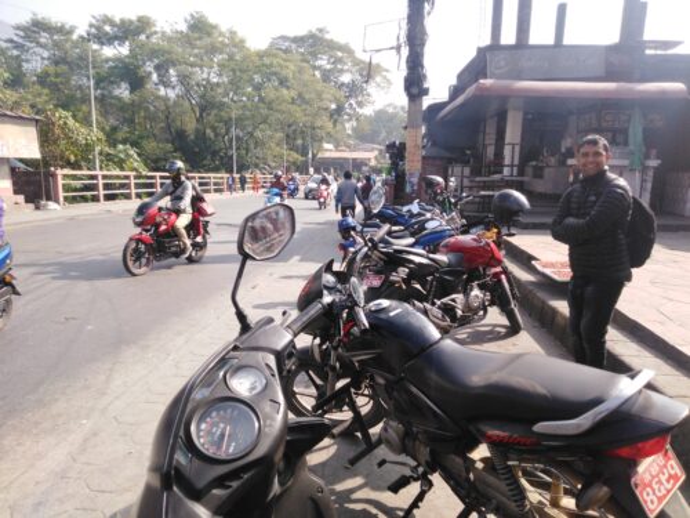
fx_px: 498
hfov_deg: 69.4
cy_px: 259
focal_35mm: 25
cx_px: 345
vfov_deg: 54.9
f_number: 2.2
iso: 100
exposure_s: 1/582
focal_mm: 3.37
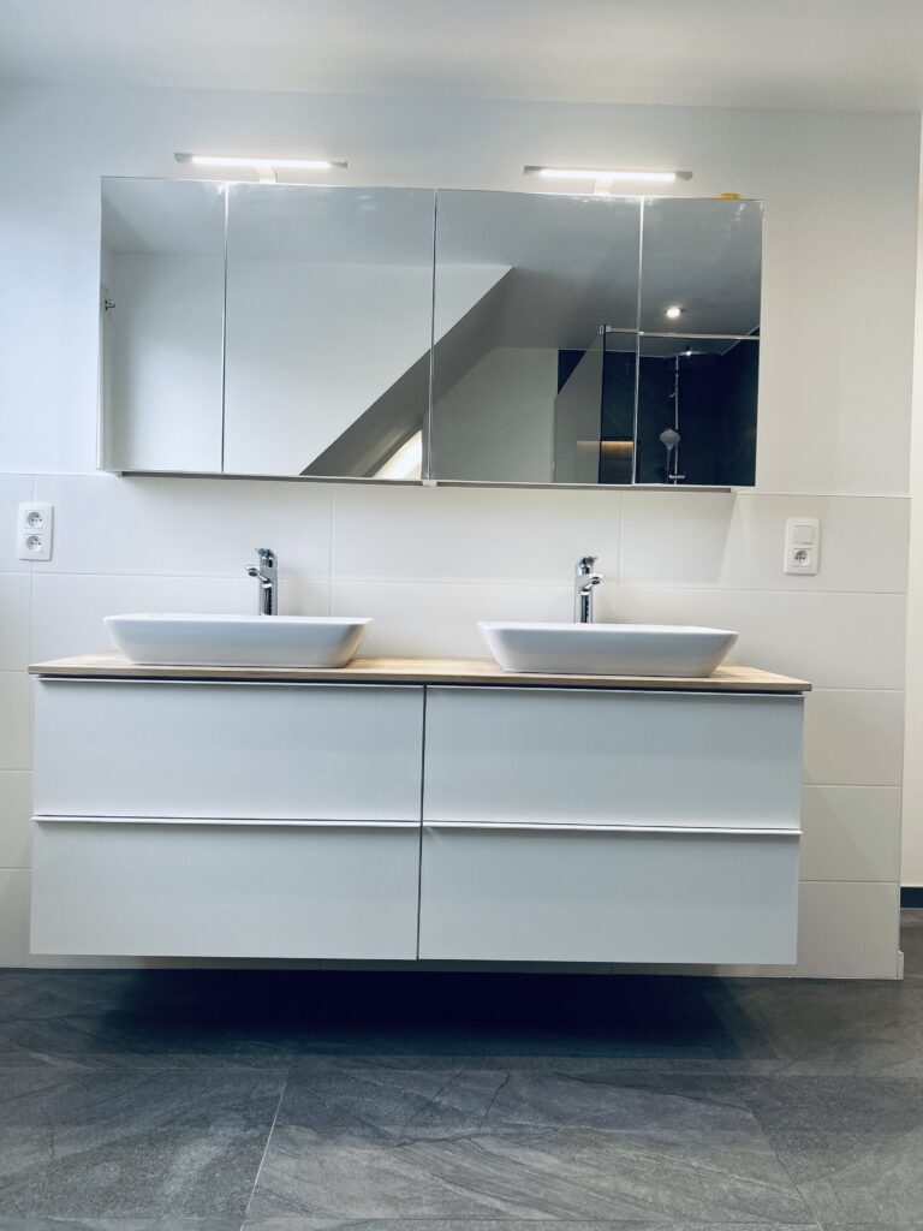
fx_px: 924
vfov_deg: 67.3
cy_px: 616
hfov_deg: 53.1
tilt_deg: -0.9
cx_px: 462
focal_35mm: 26
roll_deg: -1.5
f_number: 1.8
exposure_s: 1/100
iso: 80
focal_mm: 4.25
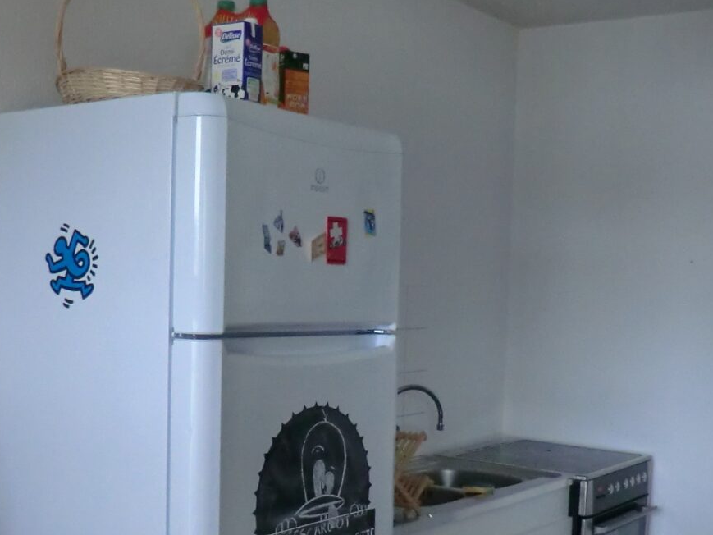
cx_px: 342
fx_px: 1092
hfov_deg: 36.2
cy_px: 391
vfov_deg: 27.2
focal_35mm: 53
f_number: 3.2
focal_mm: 4.3
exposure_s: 1/40
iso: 400
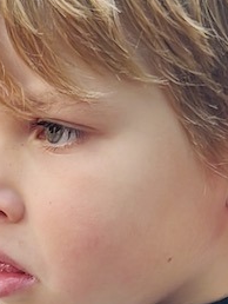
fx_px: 1113
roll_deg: +2.2
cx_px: -146
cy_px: 302
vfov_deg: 15.2
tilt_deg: -18.6
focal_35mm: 127
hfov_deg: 11.1
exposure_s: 1/129
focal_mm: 5.7
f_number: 1.5
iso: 32
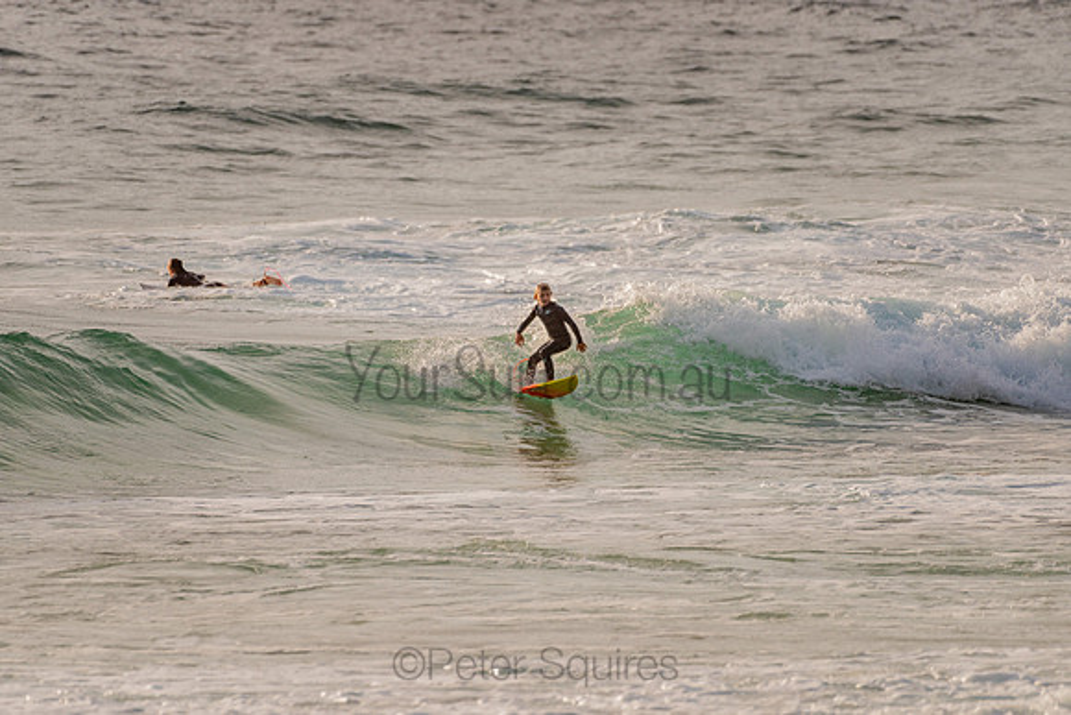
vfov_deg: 2.2
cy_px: 347
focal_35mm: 613
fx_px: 18237
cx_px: 522
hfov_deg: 3.4
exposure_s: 1/2000
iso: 160
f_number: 5.6
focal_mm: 500
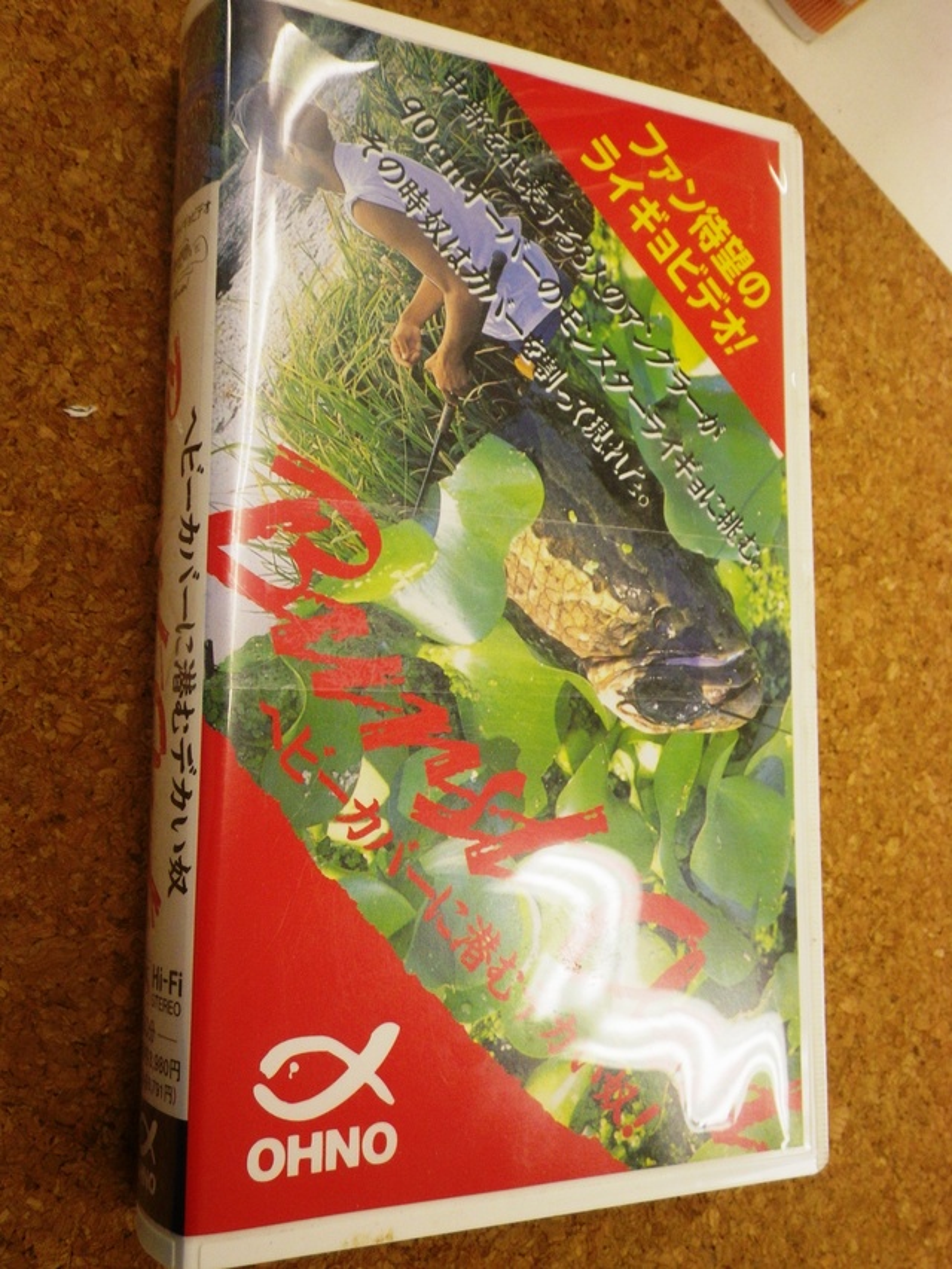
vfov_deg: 54.0
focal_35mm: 34
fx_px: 1246
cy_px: 634
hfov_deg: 41.8
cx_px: 476
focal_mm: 6.1
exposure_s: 1/60
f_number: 3.8
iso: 160
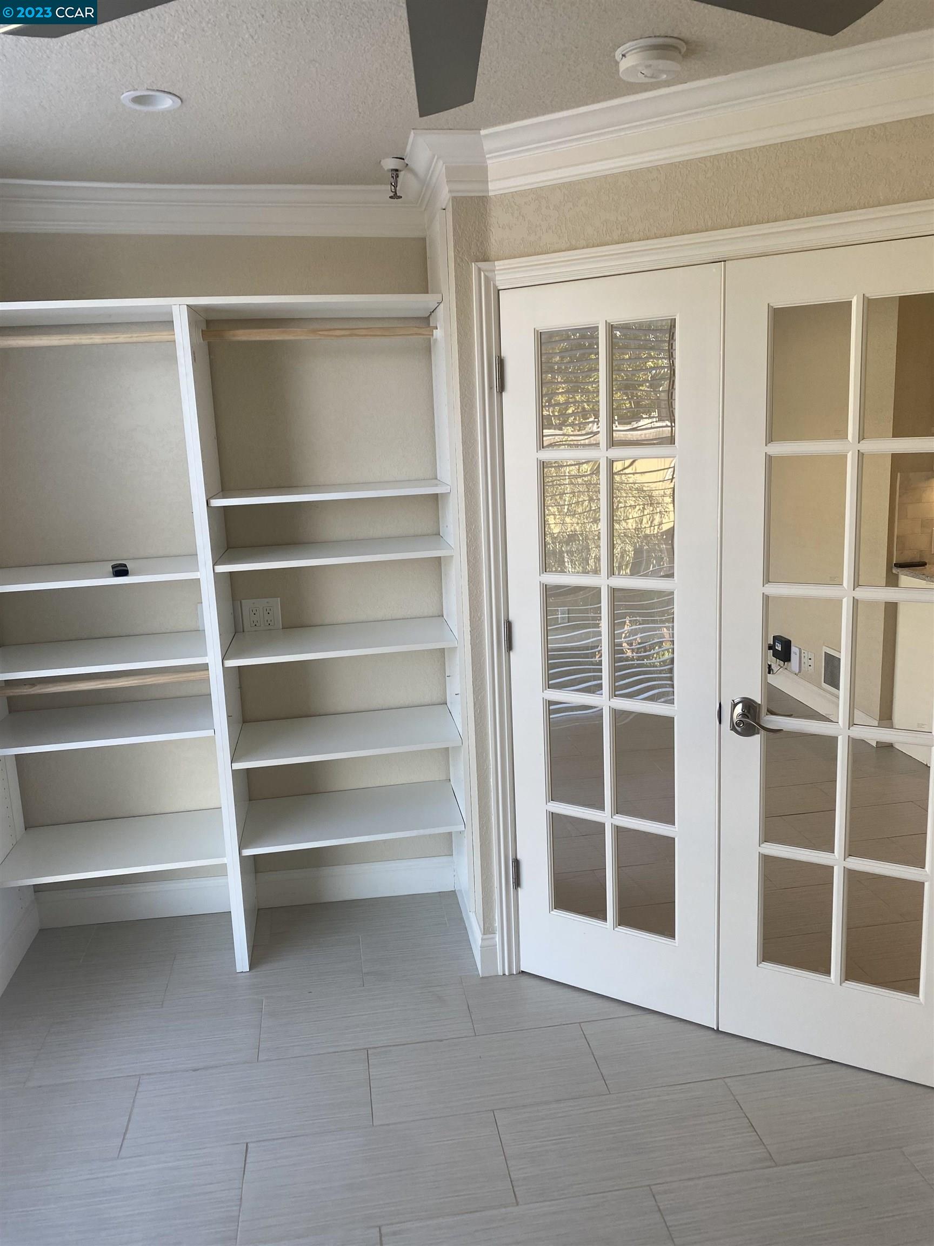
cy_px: 623
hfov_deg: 53.1
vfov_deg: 67.3
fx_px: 935
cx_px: 467
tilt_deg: -8.7
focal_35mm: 26
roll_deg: +2.1
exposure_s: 1/121
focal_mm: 4.25
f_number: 1.8
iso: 80
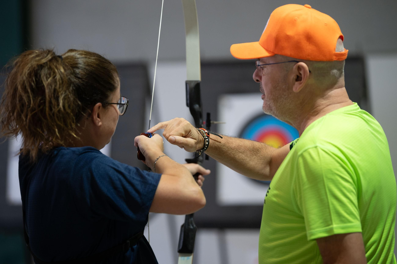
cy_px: 132
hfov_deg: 15.2
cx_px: 198
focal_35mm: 135
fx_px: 1488
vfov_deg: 10.2
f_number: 2.8
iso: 1000
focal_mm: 135
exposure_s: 1/250
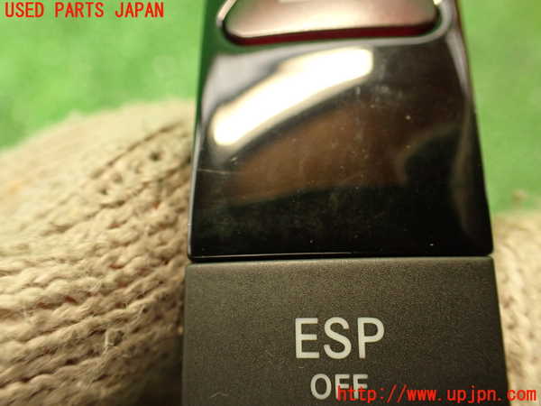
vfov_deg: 44.2
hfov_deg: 56.8
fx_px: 500
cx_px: 270
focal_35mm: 32
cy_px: 203
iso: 500
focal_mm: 5.79
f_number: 2.4
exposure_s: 1/30
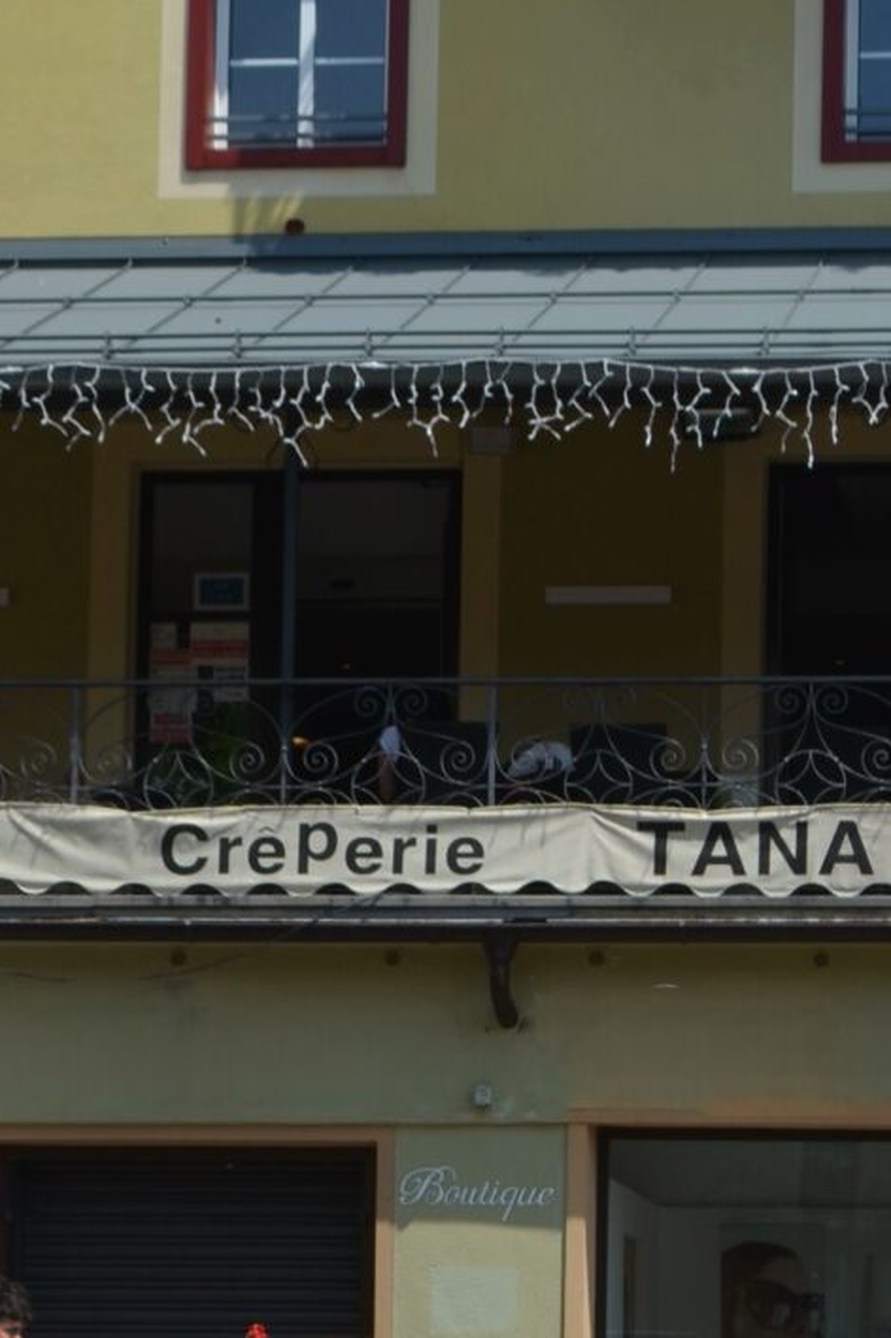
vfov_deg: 16.9
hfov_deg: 11.4
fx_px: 4422
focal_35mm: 119
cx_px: 832
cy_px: 1278
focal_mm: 22
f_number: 8
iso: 100
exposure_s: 1/400
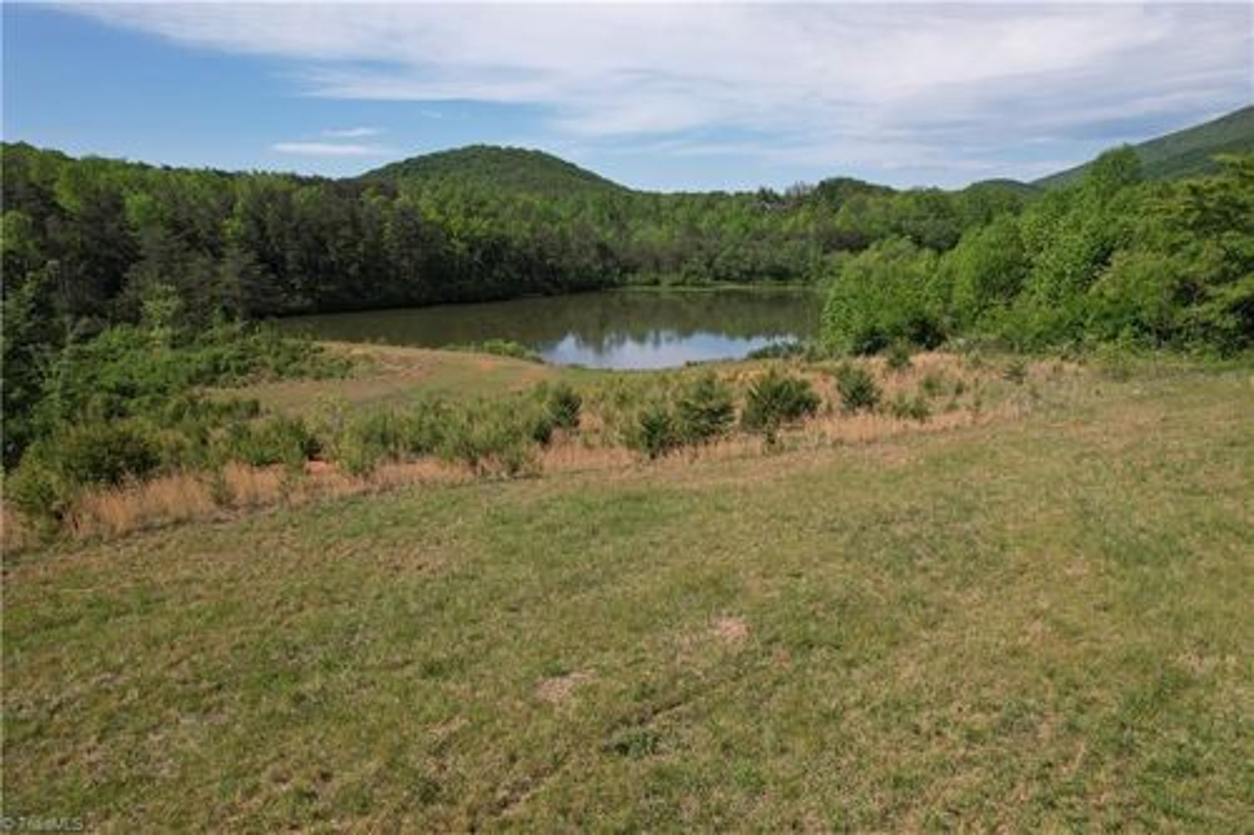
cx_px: 627
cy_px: 418
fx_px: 766
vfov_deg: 57.2
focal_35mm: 22
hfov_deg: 78.6
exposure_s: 1/2500
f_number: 2.8
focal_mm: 8.38
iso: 120
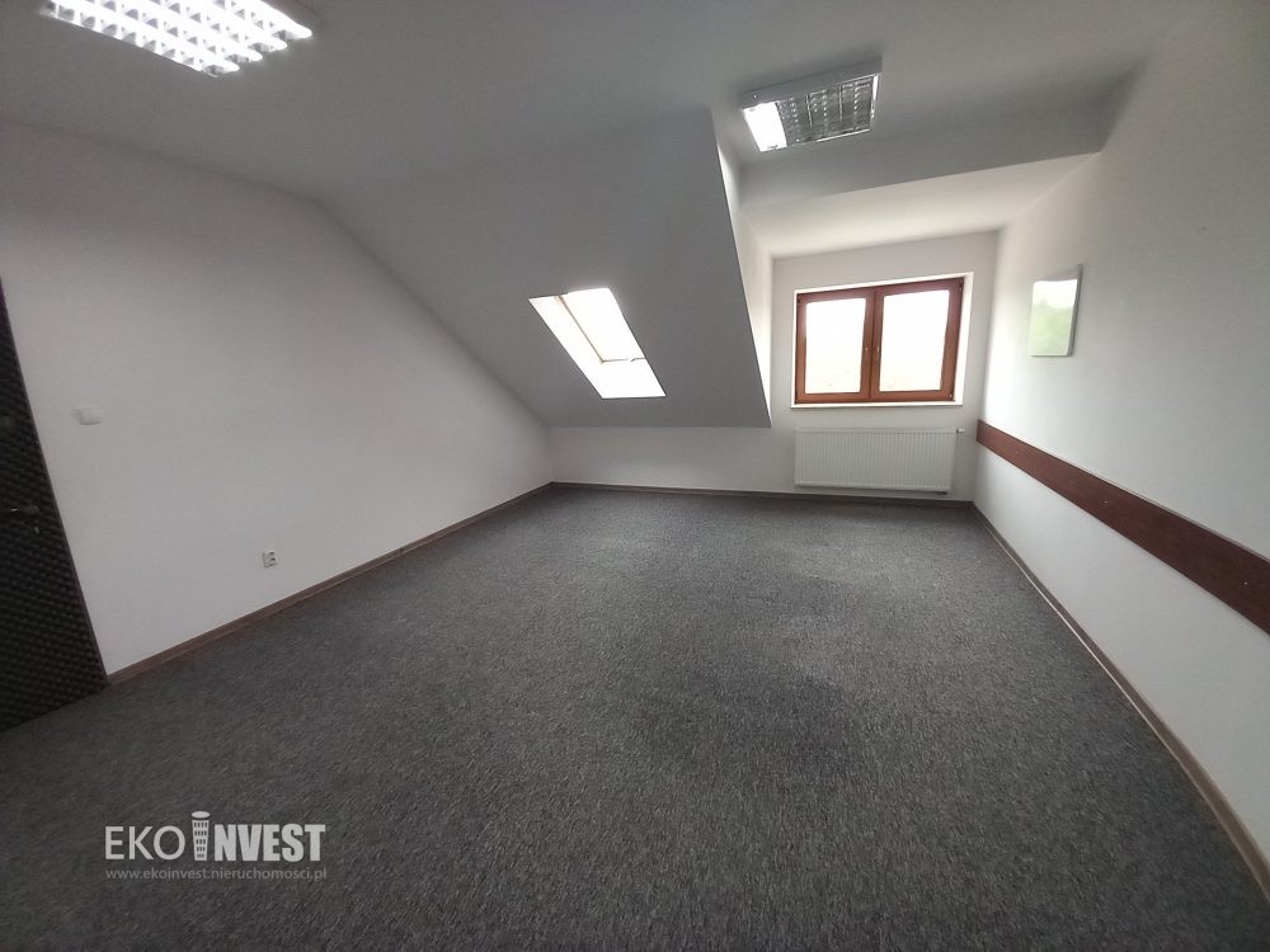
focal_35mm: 13
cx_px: 635
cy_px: 476
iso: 200
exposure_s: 1/50
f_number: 2.2
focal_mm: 1.13
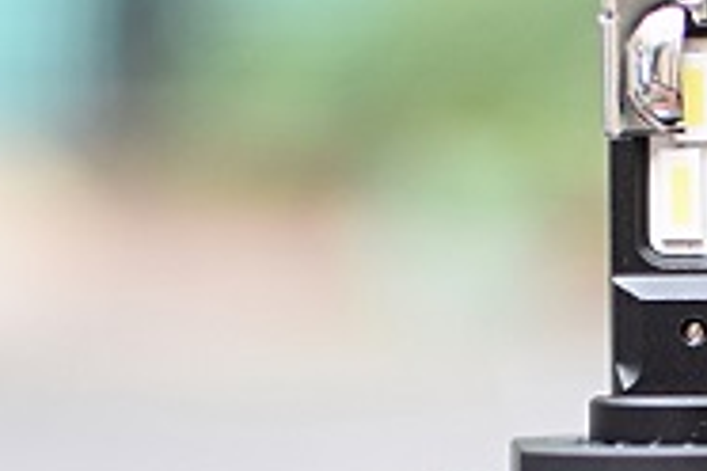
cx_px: 962
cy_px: 714
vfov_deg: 6.8
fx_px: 3886
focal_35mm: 198
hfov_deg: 10.2
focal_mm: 35
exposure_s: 1/400
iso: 320
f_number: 1.8
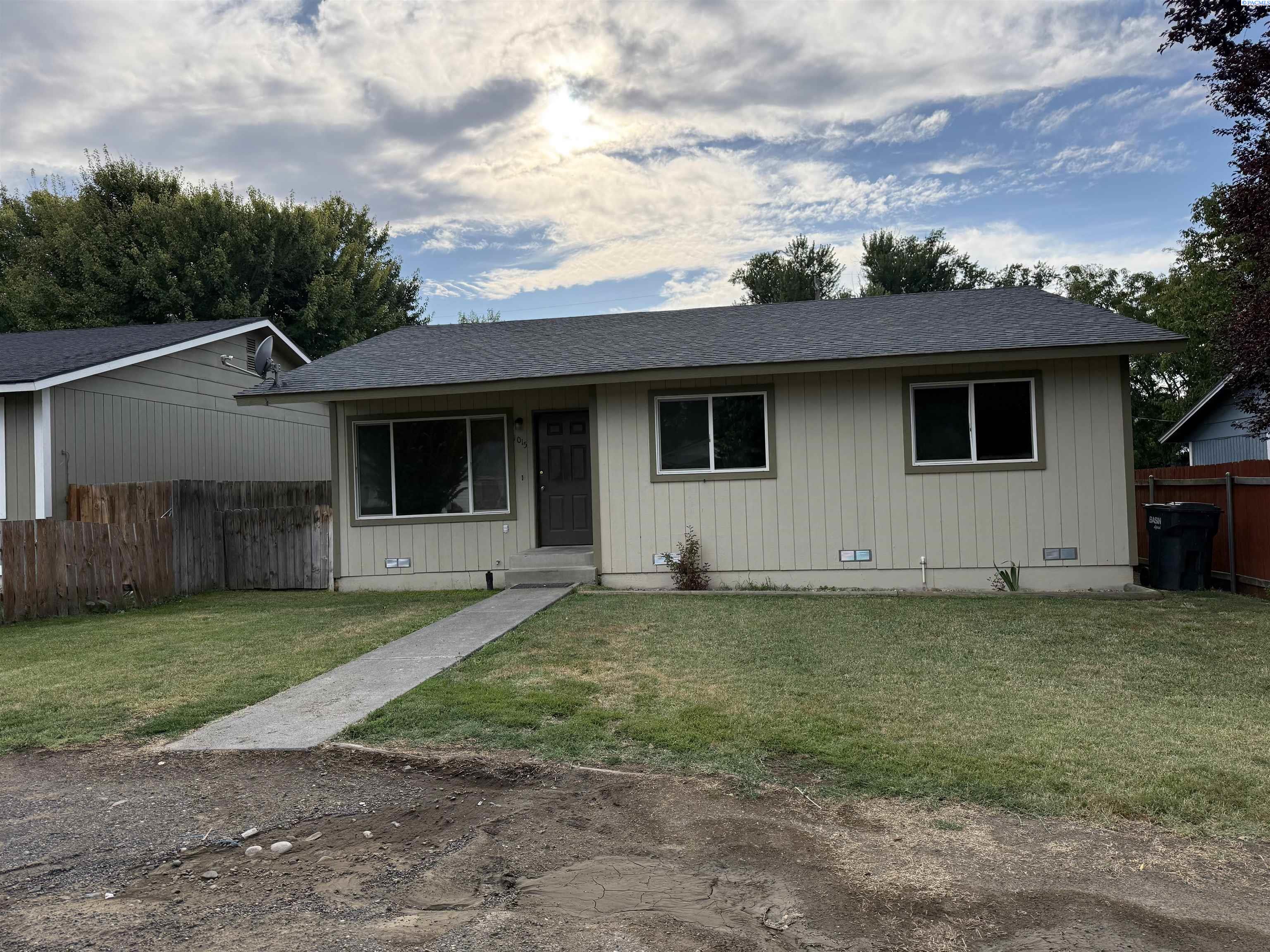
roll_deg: +1.4
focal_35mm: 24
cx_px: 635
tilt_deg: +1.6
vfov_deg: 56.8
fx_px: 881
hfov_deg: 71.6
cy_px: 476
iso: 100
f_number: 1.78
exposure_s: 1/3759
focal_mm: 6.76
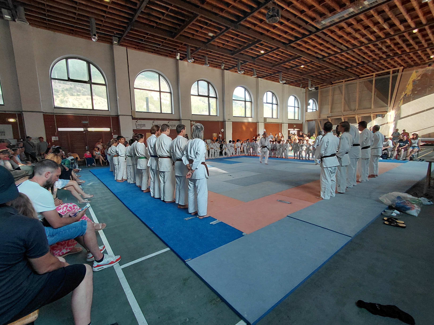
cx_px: 217
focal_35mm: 16
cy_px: 162
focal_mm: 1.64
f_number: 2.2
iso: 80
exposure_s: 1/100
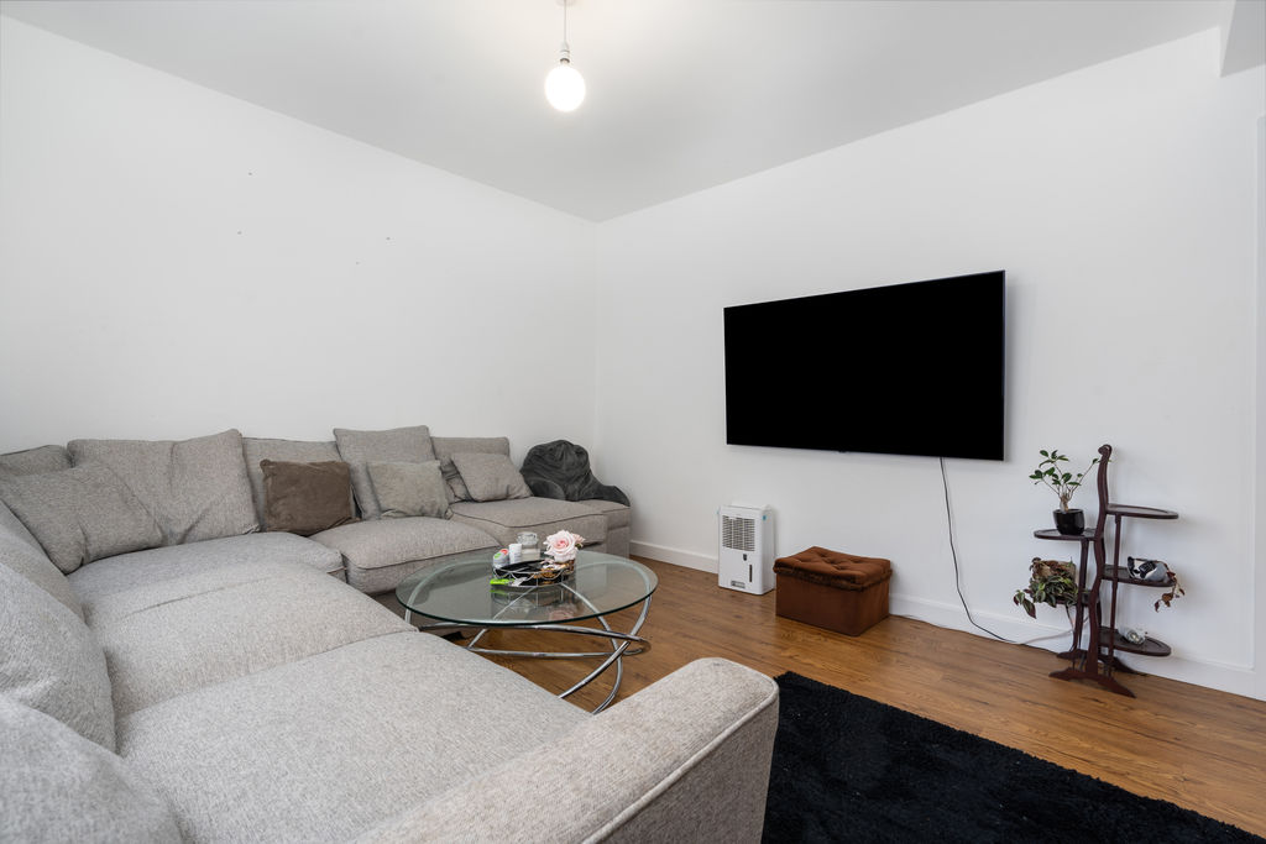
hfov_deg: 96.7
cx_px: 633
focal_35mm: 16
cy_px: 422
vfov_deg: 73.8
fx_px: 563
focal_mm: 16
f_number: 9
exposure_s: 1/6
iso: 250
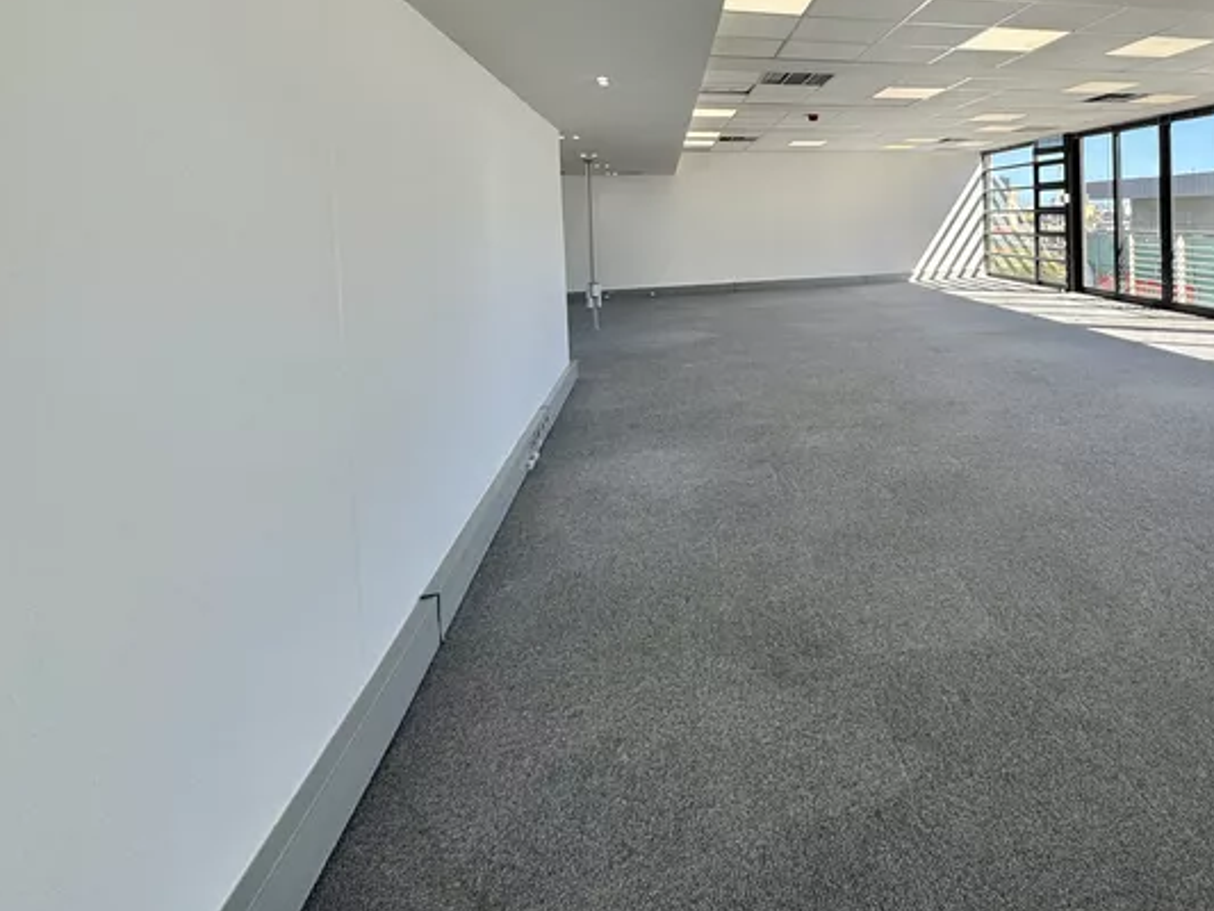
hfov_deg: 73.7
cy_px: 239
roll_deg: +0.8
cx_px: 902
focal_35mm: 21
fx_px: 737
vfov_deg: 60.4
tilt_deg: -2.3
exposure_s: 1/344
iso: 40
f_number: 2.2
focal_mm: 2.22
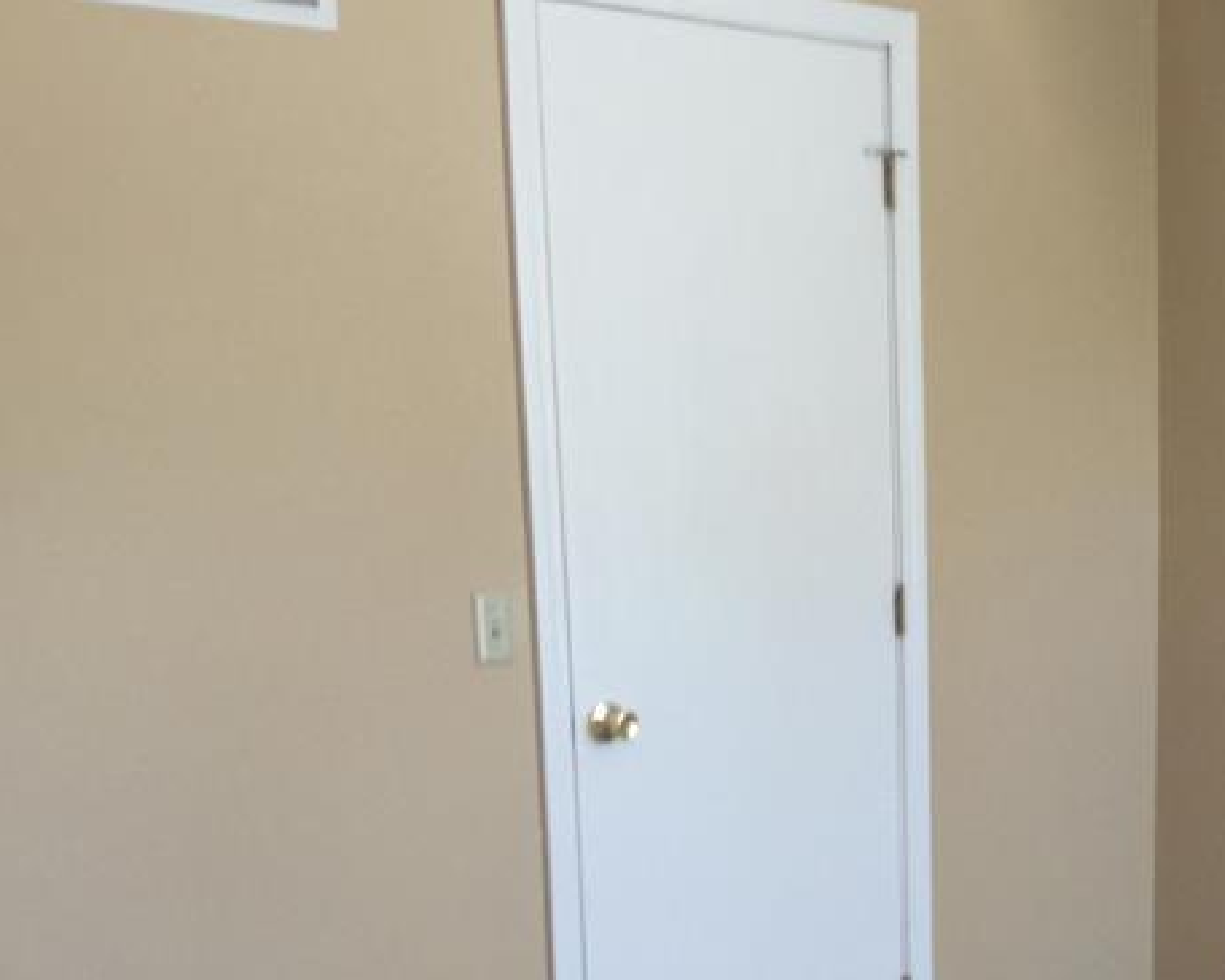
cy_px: 942
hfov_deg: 26.5
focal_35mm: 68
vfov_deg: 21.8
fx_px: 2466
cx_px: 1201
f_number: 2.4
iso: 32
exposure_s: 1/30
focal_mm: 3.3
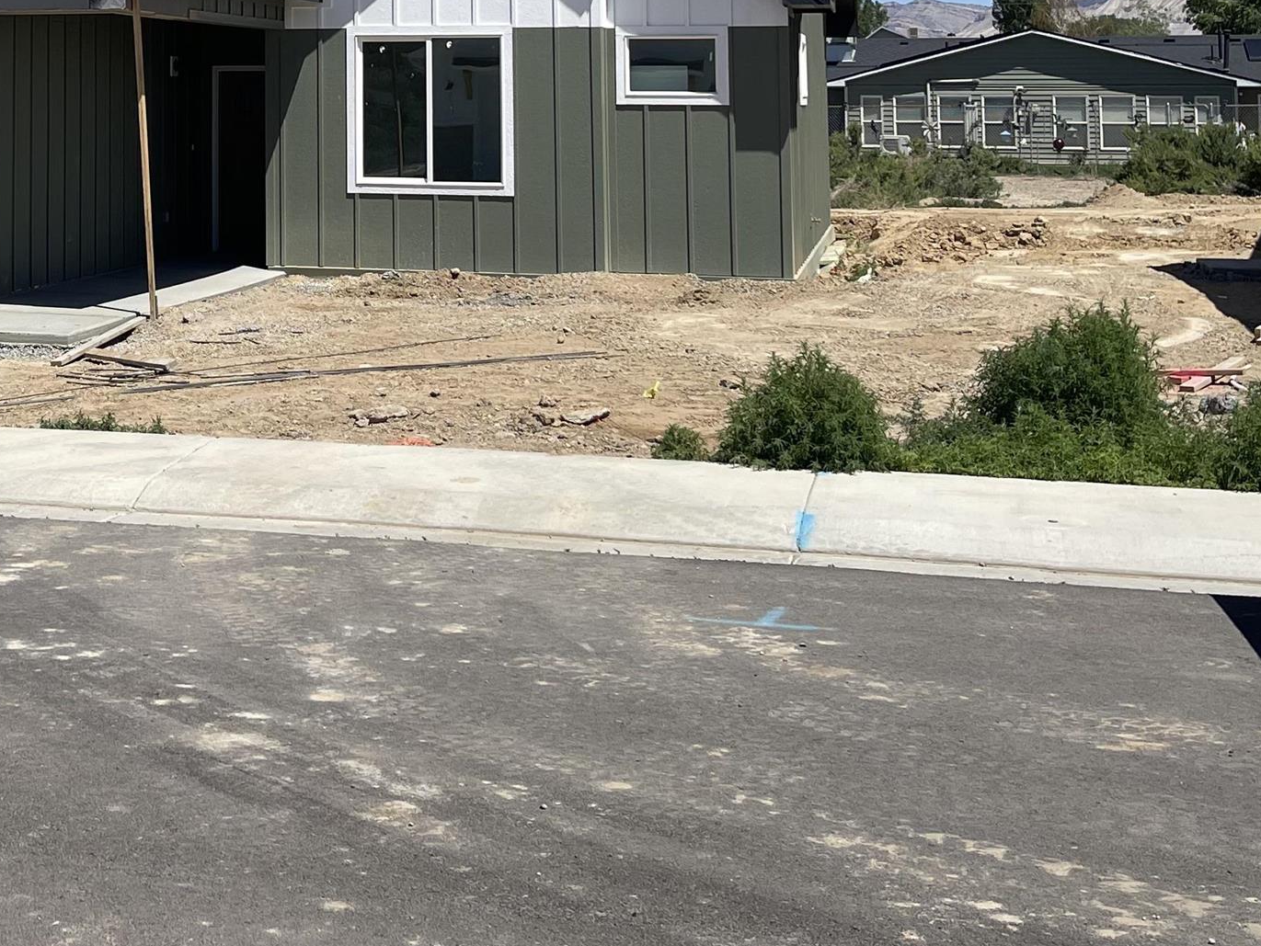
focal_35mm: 56
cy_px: -40
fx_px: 2041
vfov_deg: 24.7
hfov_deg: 32.9
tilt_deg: +3.8
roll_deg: -1.7
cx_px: 163
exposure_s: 1/5128
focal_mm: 5.1
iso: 32
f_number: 1.6
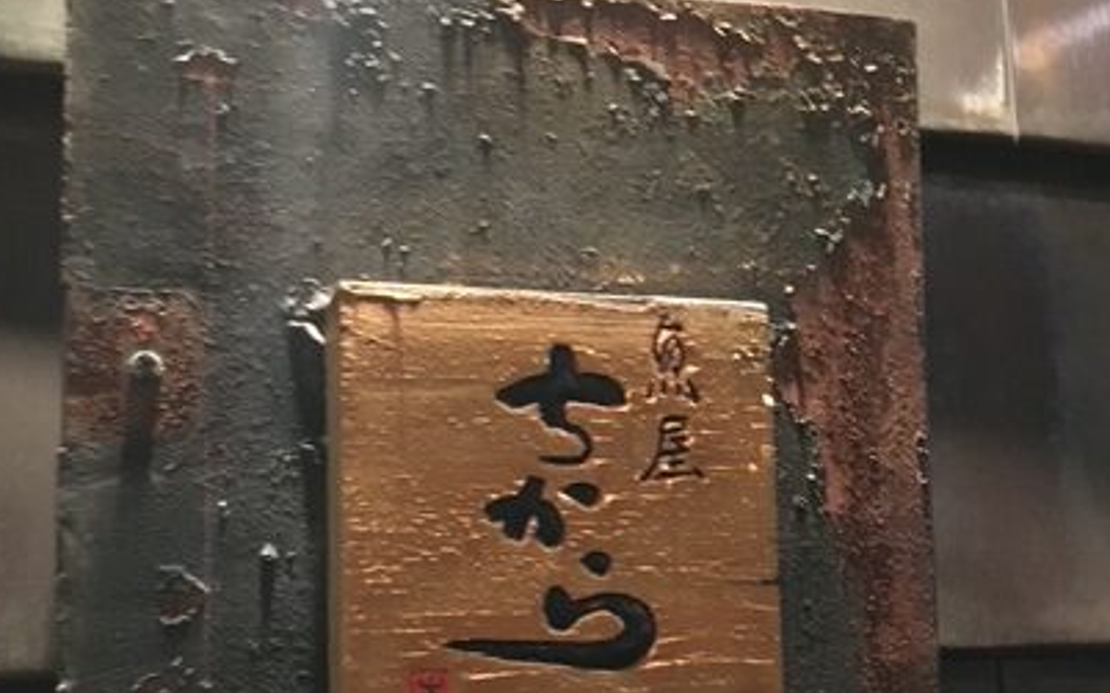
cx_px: 580
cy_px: 533
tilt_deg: +4.4
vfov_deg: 25.9
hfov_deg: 41.1
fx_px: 1482
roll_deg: +1.8
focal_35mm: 49
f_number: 2.2
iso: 320
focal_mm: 4.15
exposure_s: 1/15
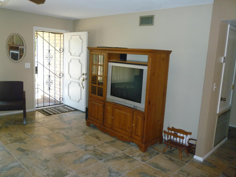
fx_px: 198
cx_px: 118
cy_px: 88
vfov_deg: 48.2
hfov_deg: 61.7
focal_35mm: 29
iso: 250
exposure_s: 1/30
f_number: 3.3
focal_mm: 5.2
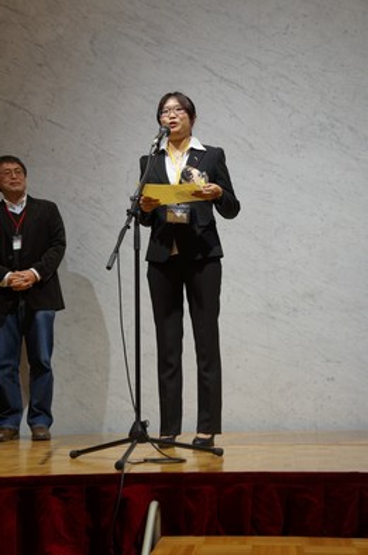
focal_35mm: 52
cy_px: 278
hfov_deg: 25.7
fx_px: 807
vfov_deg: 37.9
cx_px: 184
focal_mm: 35
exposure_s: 1/60
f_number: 4.5
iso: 800
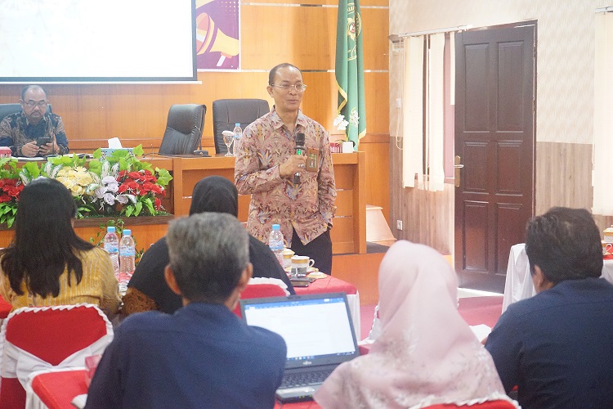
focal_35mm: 64
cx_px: 306
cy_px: 204
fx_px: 1090
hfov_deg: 31.4
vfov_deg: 21.2
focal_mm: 64
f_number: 5.6
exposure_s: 1/80
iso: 10000
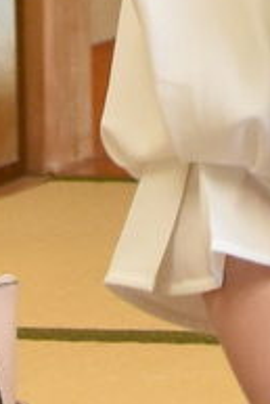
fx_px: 2044
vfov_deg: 10.9
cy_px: -178
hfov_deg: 7.3
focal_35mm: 182
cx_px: 499
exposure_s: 1/250
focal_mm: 26
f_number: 5
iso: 800
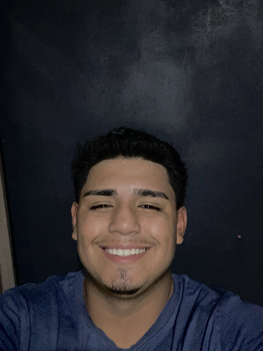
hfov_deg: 46.8
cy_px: 176
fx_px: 304
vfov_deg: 60.0
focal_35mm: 30
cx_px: 132
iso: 500
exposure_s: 1/16
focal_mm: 2.71
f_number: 2.2
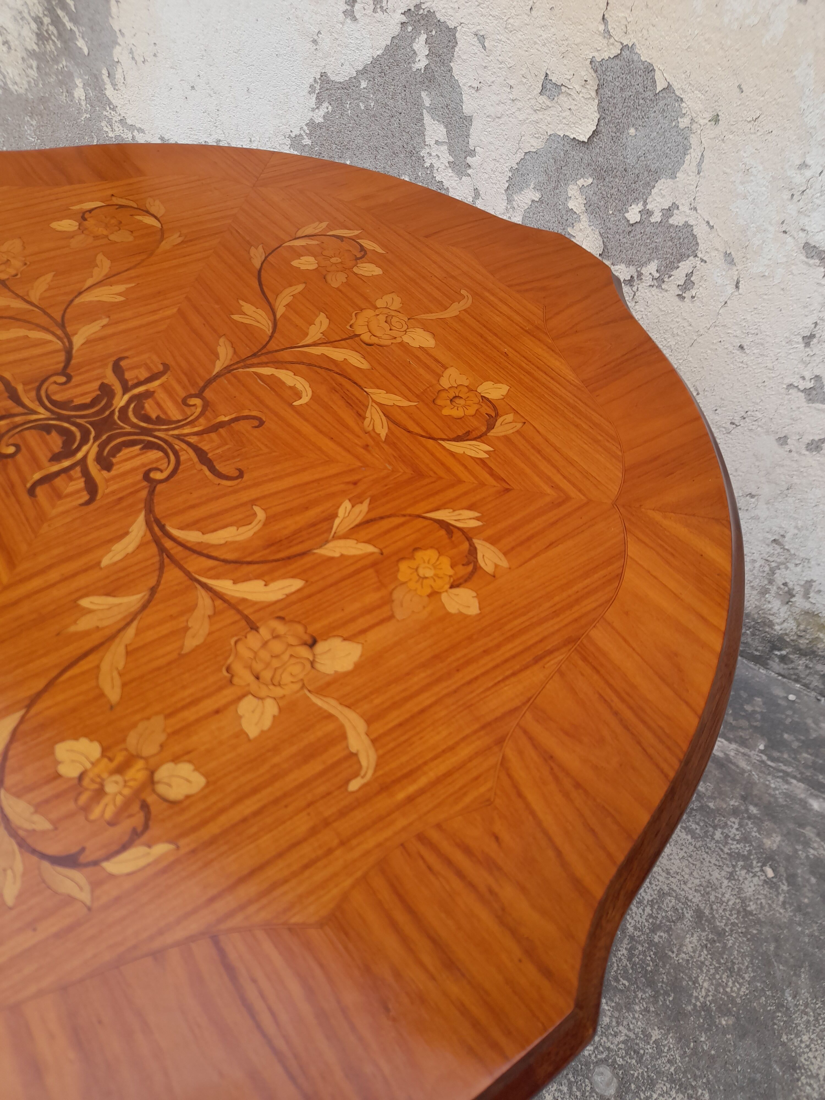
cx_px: 412
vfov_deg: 69.4
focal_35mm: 25
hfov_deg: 54.9
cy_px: 550
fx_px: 794
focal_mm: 4.6
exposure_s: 1/126
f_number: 2
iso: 20
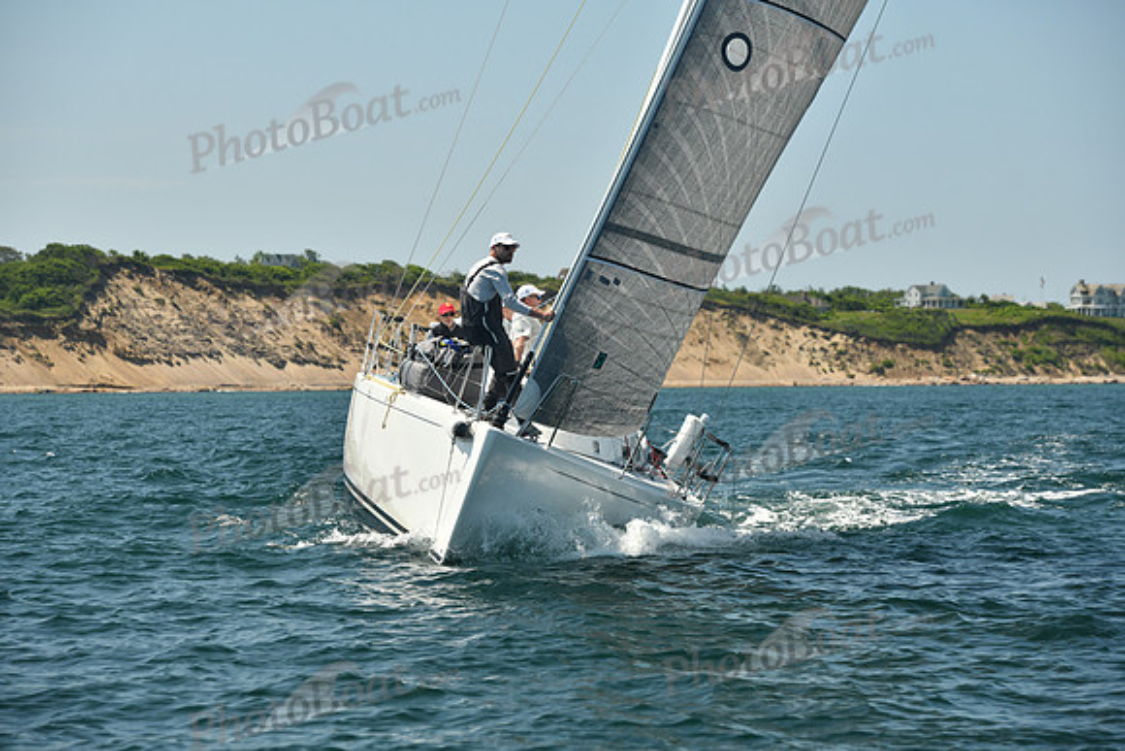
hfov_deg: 14.2
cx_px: 562
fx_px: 4532
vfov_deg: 9.5
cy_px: 376
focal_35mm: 145
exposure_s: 1/640
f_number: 7.1
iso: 320
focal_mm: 145
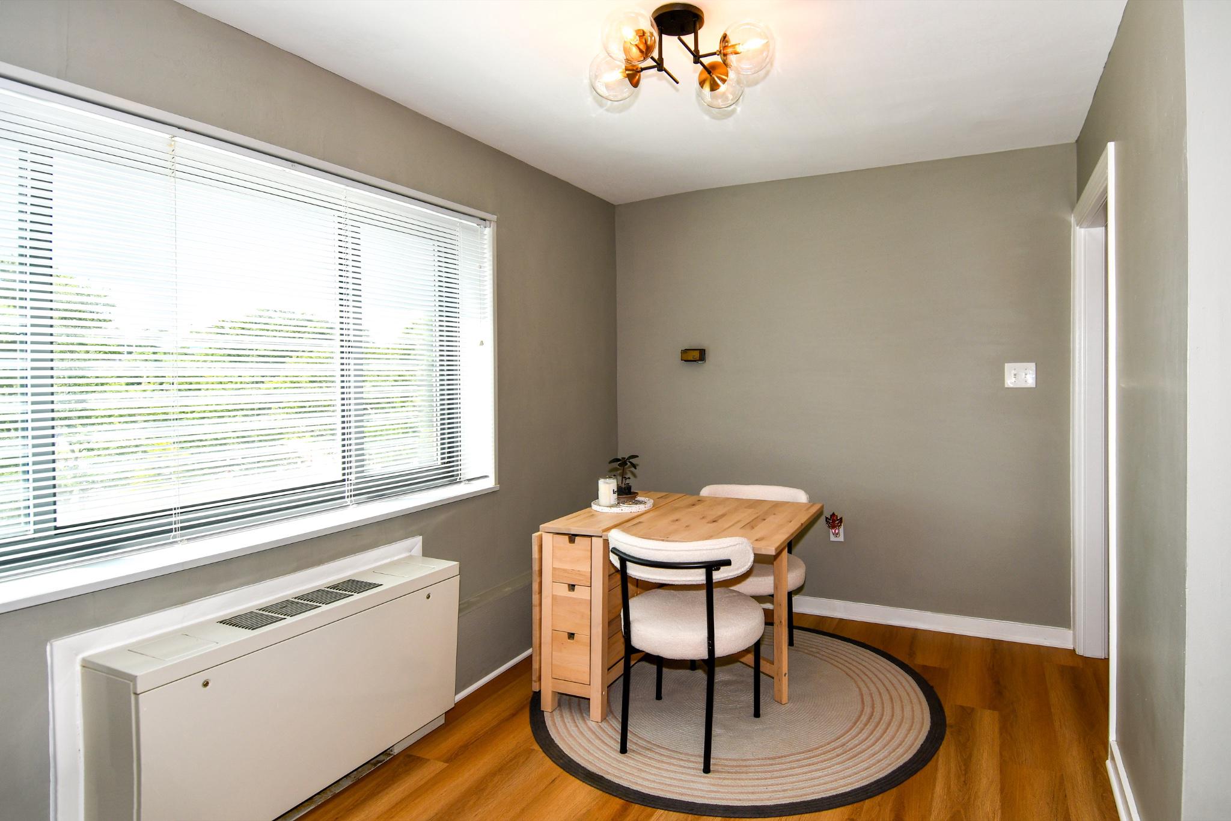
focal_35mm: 18
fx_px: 615
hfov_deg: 90.0
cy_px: 410
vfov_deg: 67.4
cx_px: 616
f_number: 5.6
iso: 110
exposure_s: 1/125
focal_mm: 12
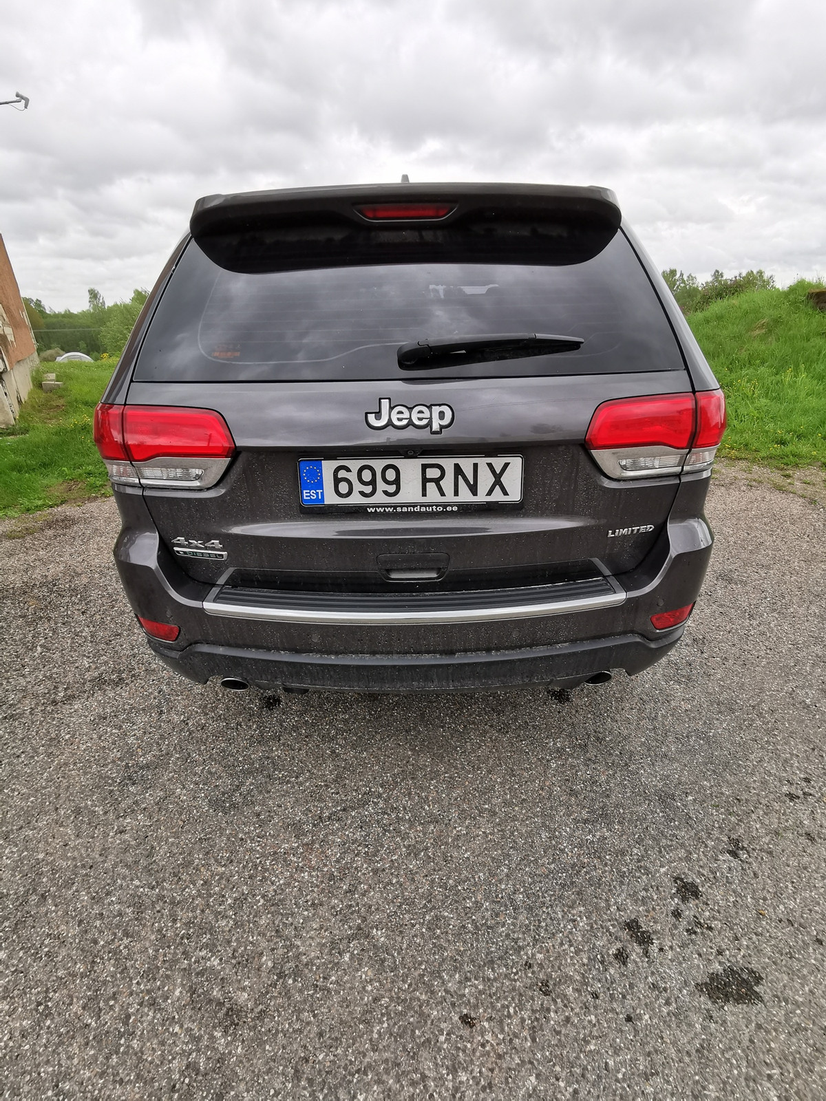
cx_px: 413
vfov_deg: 91.0
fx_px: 541
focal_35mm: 17
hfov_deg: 74.7
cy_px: 550
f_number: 2.2
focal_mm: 2.26
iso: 50
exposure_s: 1/527
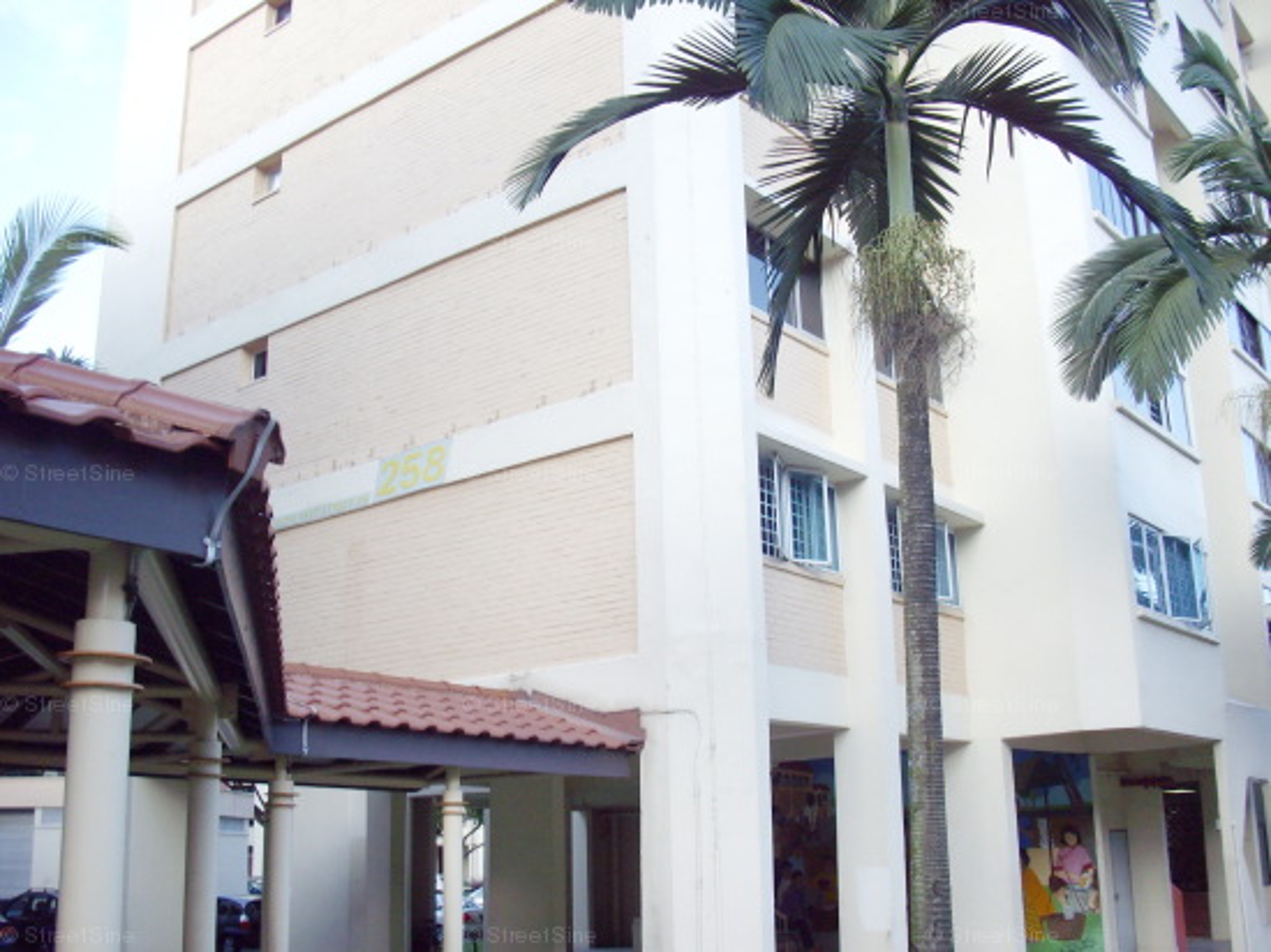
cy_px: 476
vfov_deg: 38.6
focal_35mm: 37
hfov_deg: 50.2
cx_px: 636
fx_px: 1358
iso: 80
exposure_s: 1/125
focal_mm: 6.2
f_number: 2.8
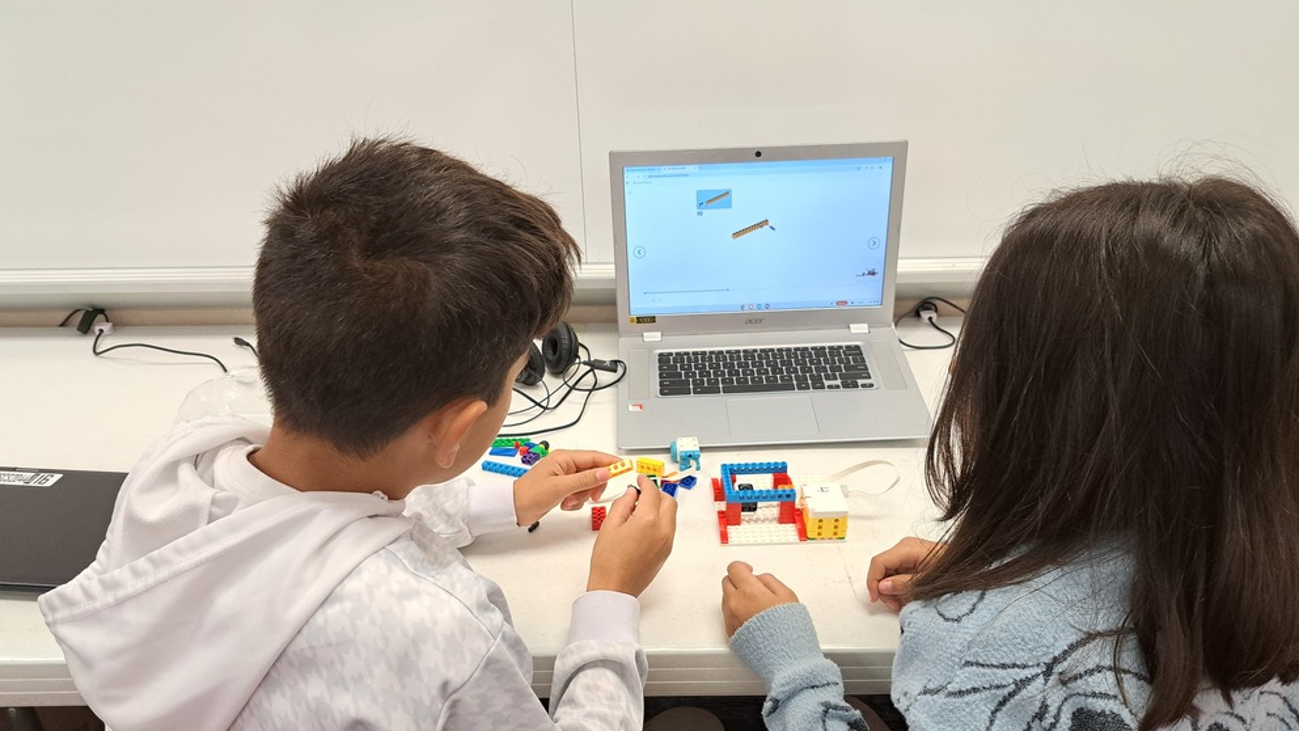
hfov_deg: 69.9
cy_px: 470
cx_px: 661
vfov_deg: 42.5
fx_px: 930
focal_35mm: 27
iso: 125
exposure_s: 1/60
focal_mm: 5.23
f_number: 1.8
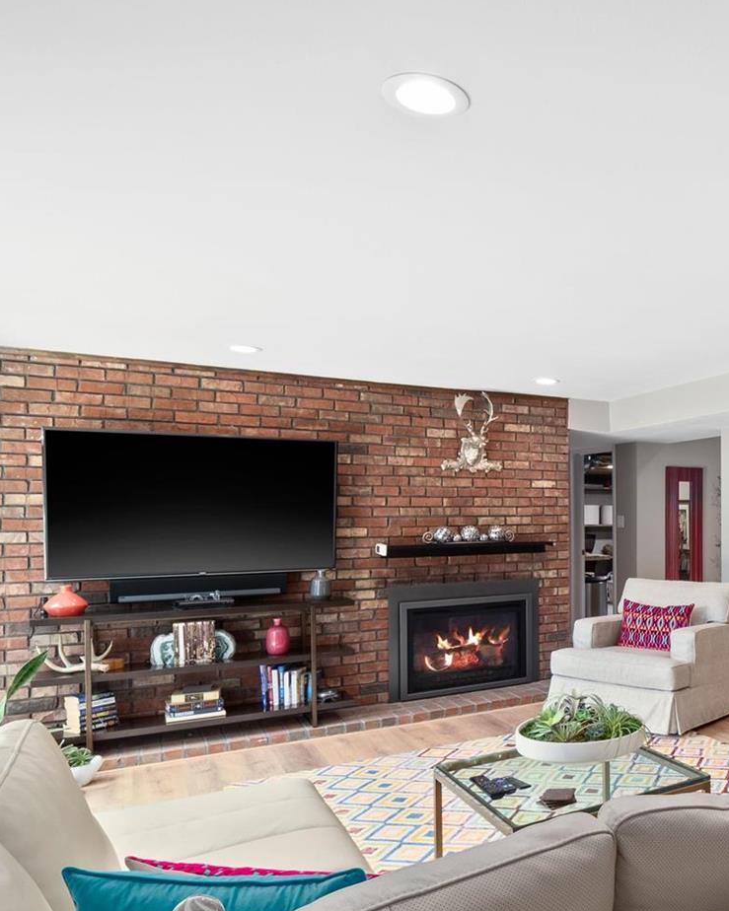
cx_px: 708
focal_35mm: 26
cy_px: 515
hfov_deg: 47.0
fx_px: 701
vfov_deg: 65.8
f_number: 8
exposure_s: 1/3
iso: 400
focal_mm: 8
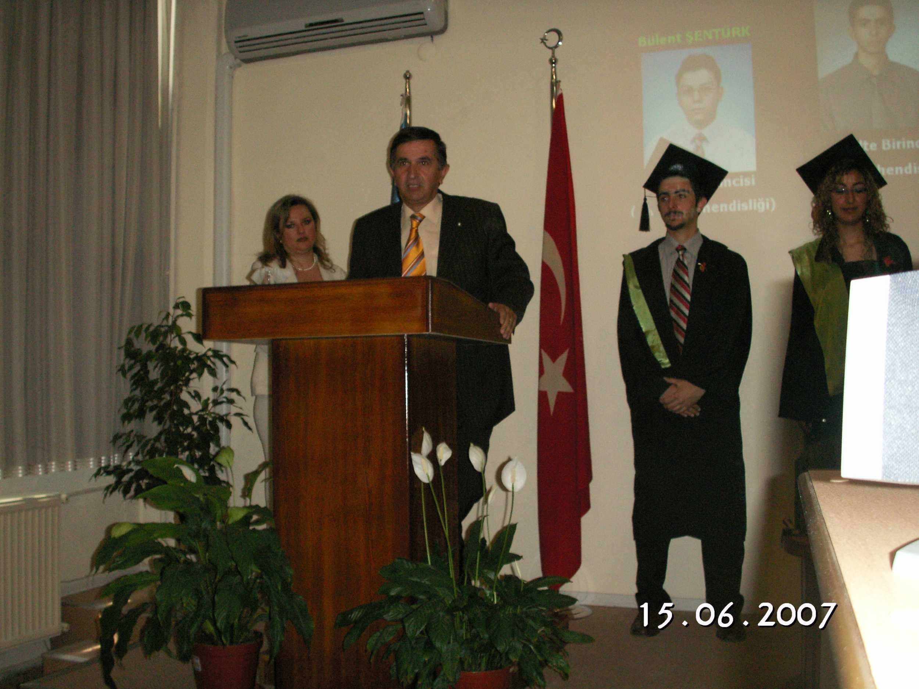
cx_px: 460
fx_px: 982
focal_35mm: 37
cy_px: 344
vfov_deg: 38.7
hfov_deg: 50.1
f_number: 3.5
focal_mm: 7.7
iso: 160
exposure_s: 1/40
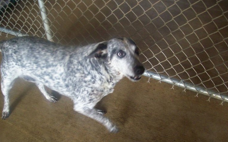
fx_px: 242
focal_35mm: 39
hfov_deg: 50.4
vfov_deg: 32.7
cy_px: 84
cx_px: 114
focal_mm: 6
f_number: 2.7
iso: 200
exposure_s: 1/64
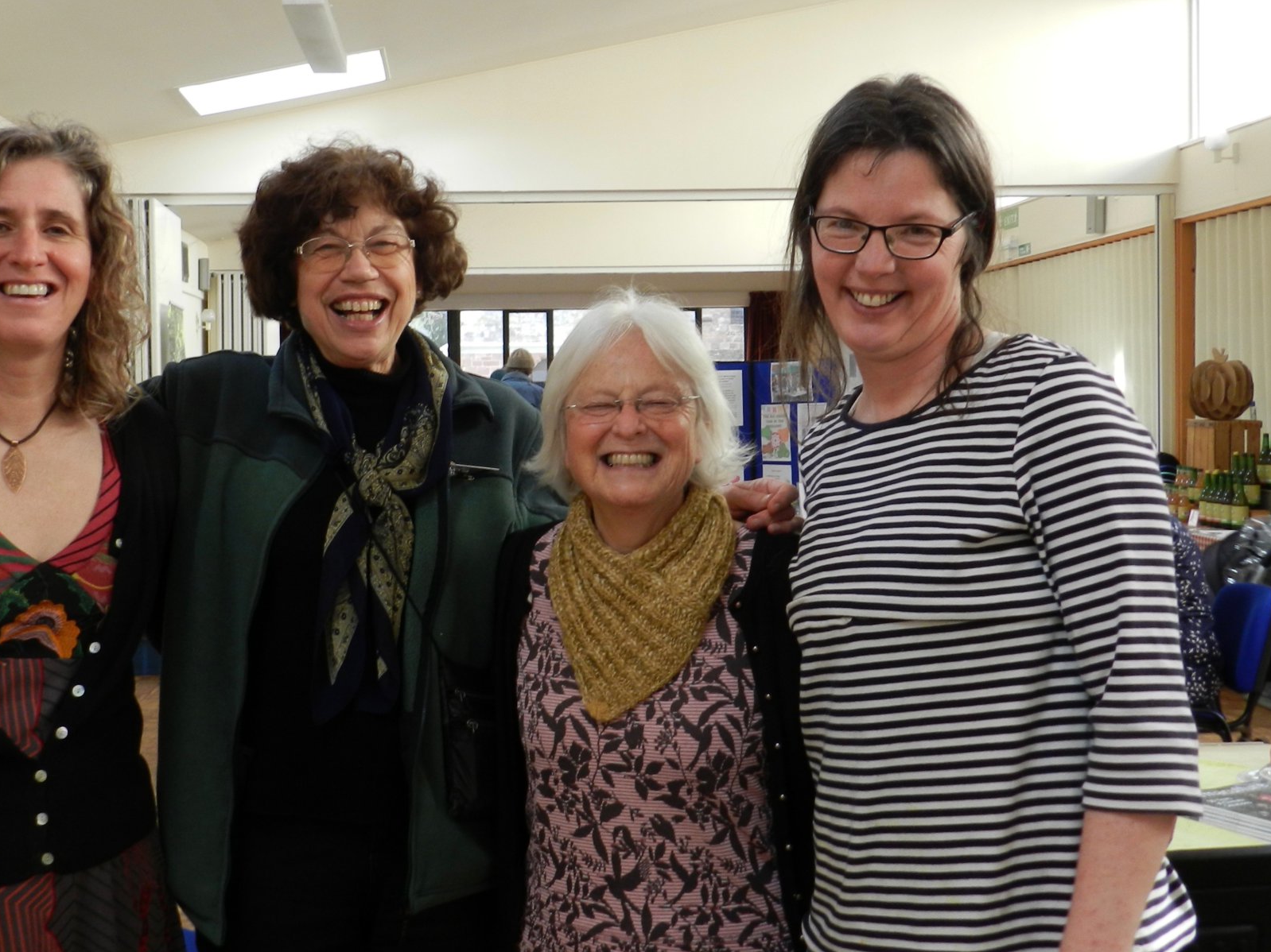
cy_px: 431
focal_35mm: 41
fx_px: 1505
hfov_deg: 45.4
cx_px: 486
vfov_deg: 35.1
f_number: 3.7
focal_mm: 5.6
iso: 160
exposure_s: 1/40
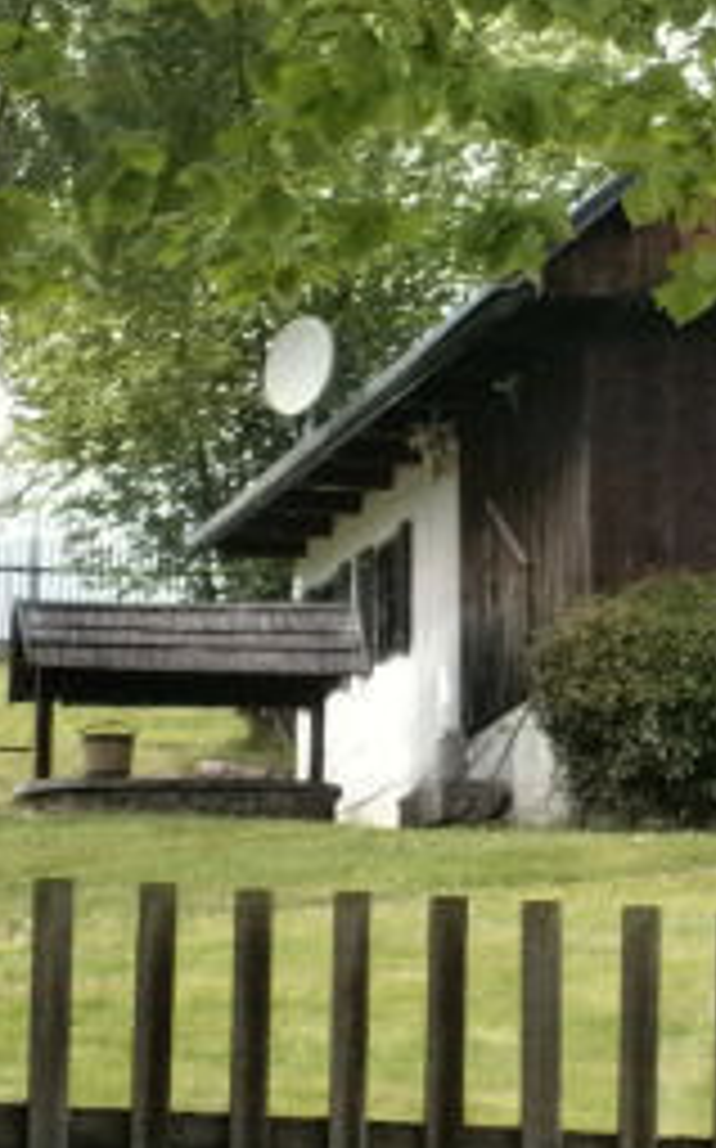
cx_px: 1256
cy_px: 347
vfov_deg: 8.3
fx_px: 7881
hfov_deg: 5.1
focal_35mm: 252
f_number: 5.4
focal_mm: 17.8
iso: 80
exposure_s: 1/100
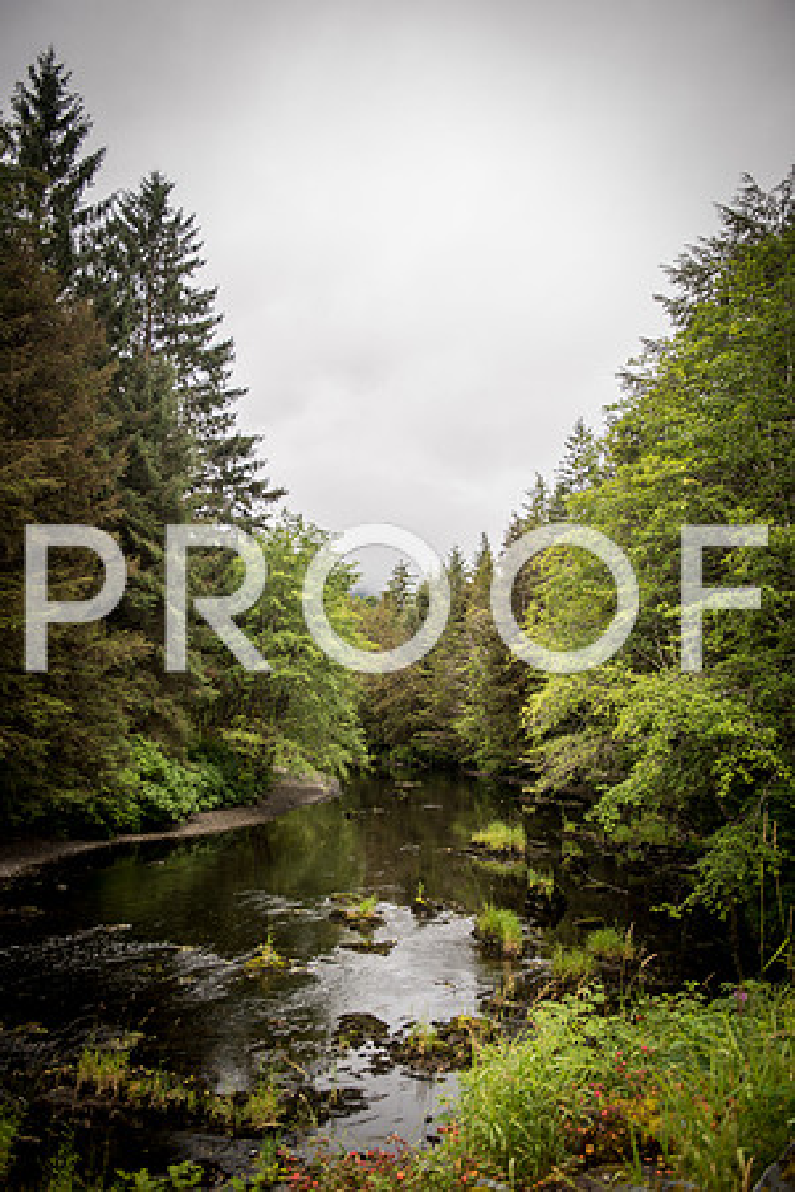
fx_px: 1027
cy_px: 596
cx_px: 398
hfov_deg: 42.3
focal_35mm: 31
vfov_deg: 60.3
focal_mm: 31
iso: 100
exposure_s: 1/250
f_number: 2.8
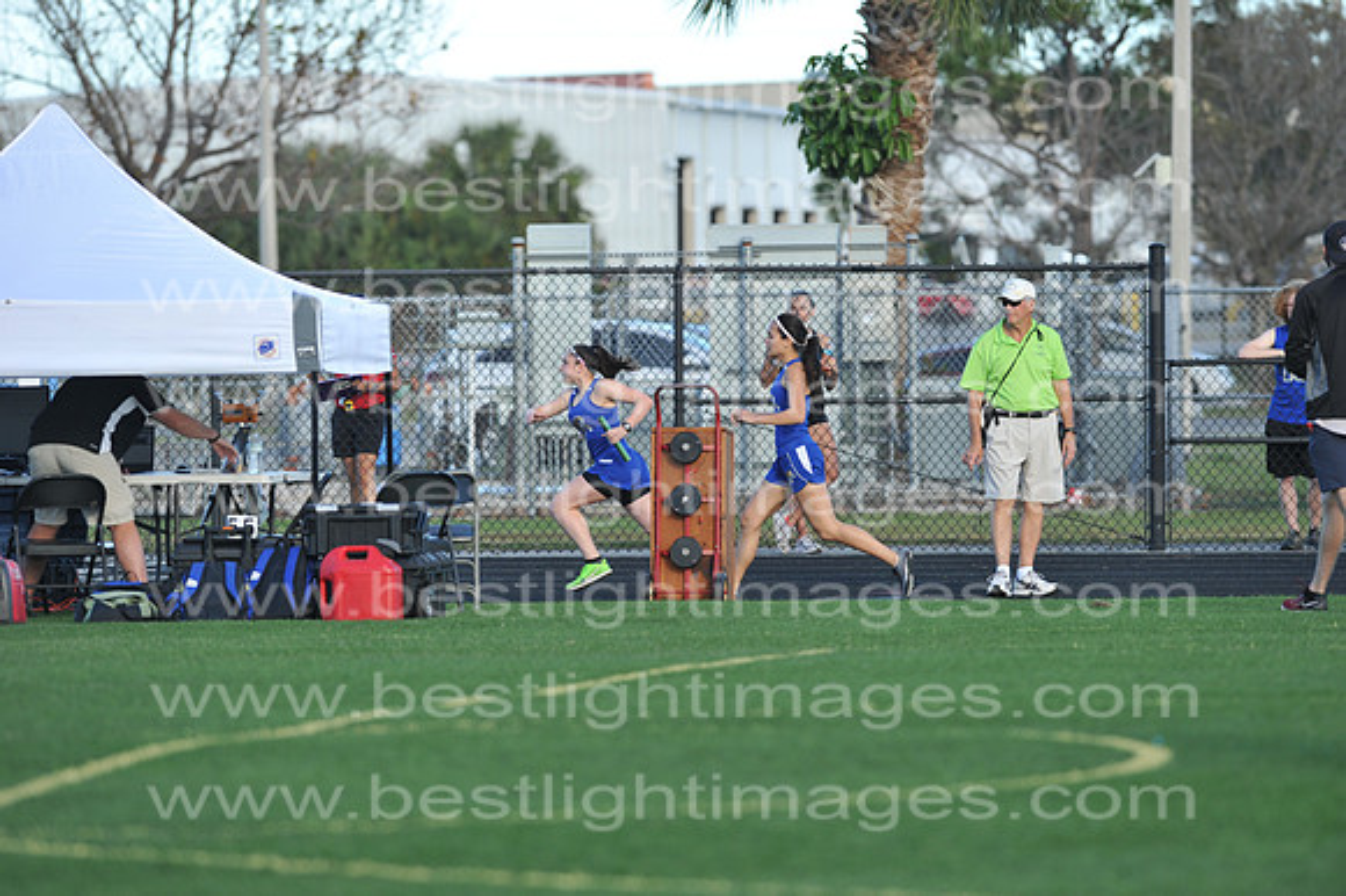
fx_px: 11210
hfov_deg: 6.9
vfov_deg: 4.6
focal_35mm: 300
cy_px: 448
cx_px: 673
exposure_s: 1/800
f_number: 4.5
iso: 320
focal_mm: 300
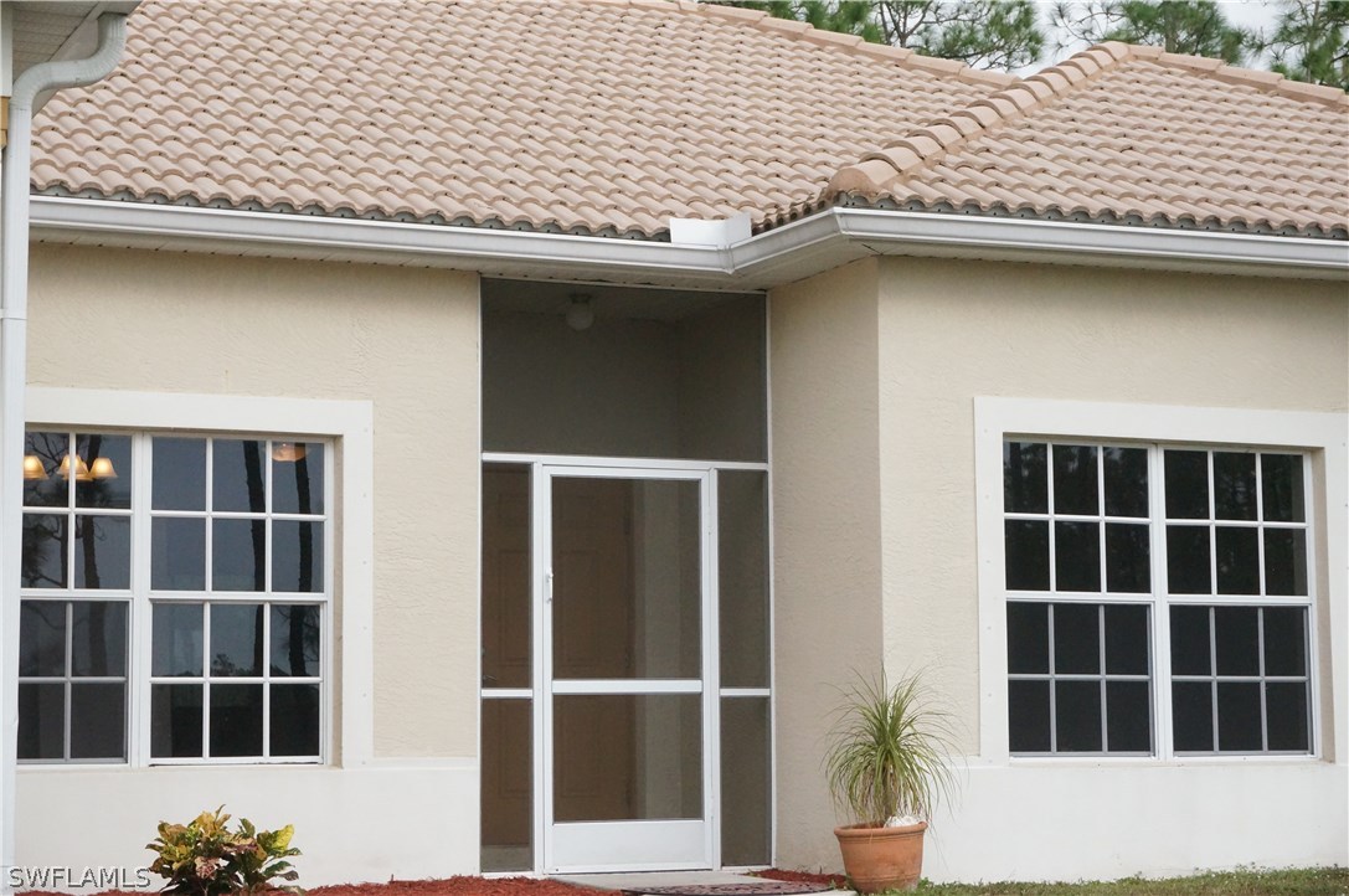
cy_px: 448
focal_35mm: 70
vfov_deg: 19.3
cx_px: 674
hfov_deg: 28.7
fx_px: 2639
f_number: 10
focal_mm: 47
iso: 3200
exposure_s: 1/1250
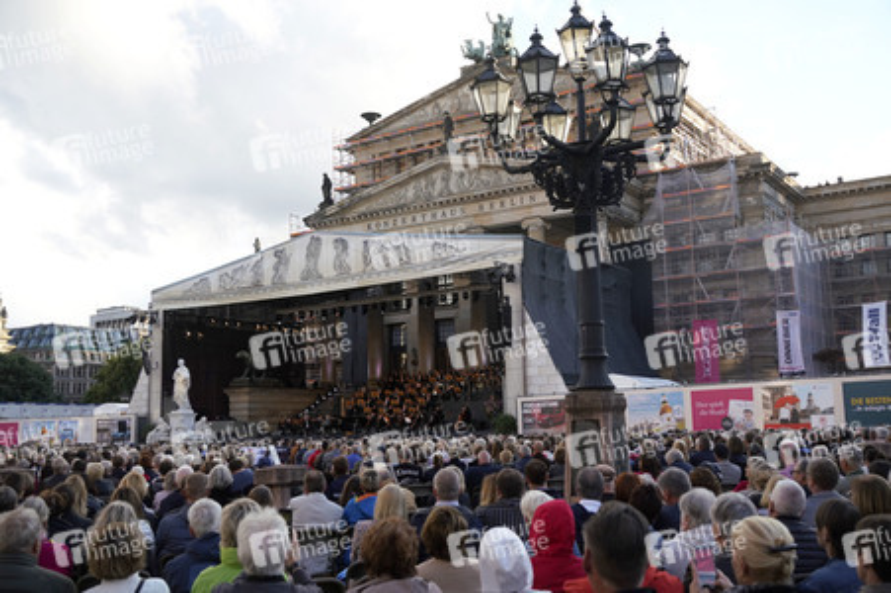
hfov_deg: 50.7
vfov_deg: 35.0
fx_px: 940
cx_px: 446
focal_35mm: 38
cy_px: 296
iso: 640
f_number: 5.6
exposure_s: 1/640
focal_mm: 38
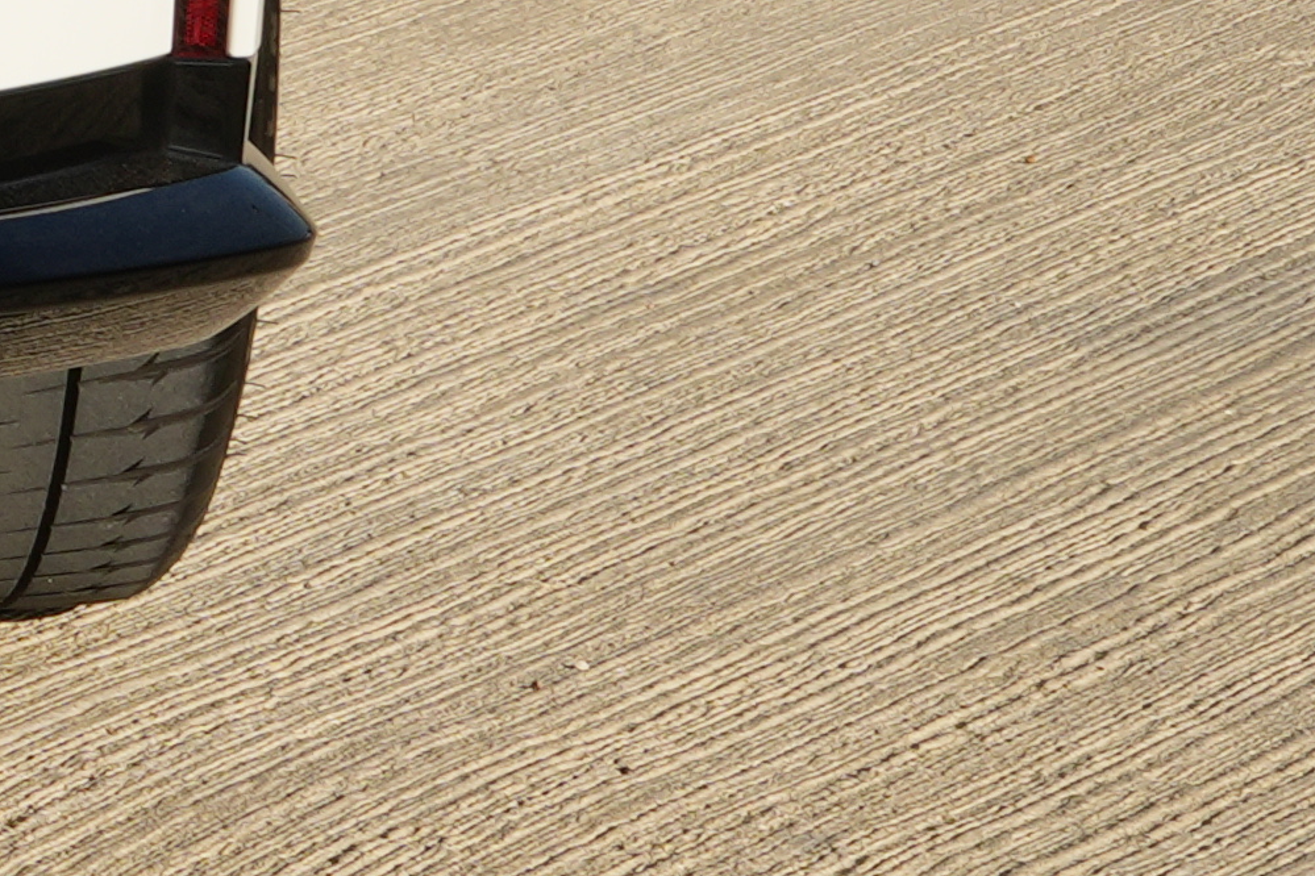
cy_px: -883
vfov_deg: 4.8
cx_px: -1853
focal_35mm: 283
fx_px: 10326
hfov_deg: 6.9
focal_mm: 30.4
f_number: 13
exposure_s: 1/60
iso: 100
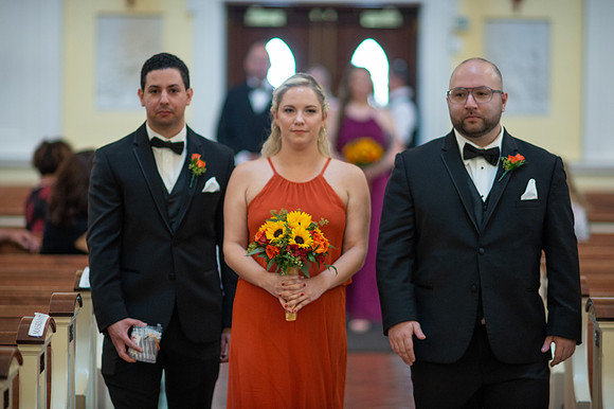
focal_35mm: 135
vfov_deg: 10.1
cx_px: 307
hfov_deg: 15.2
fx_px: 2301
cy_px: 204
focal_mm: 135
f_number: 2
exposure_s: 1/250
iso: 1600
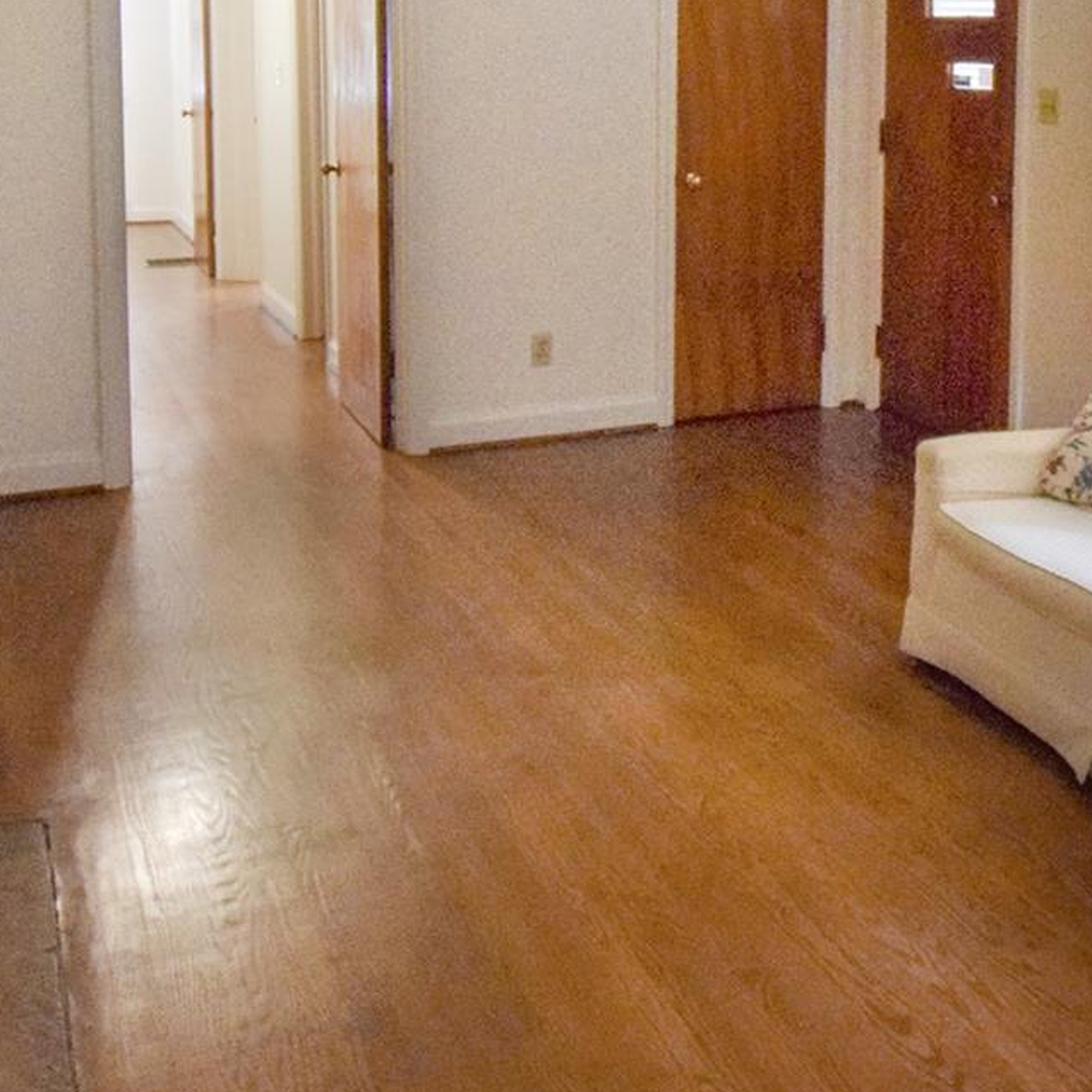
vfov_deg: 39.2
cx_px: 989
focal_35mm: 41
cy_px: 201
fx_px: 1463
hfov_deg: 38.1
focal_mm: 10
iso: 2200
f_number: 4.5
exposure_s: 1/60
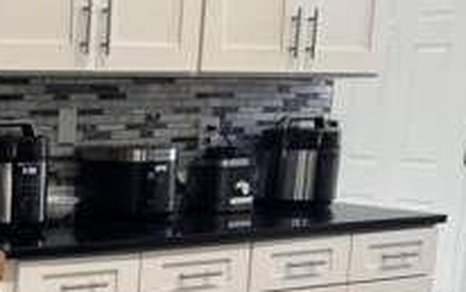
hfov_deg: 24.1
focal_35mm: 79
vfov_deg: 15.8
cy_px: 360
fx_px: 1004
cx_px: -70
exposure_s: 1/60
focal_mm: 6.76
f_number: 1.78
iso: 125
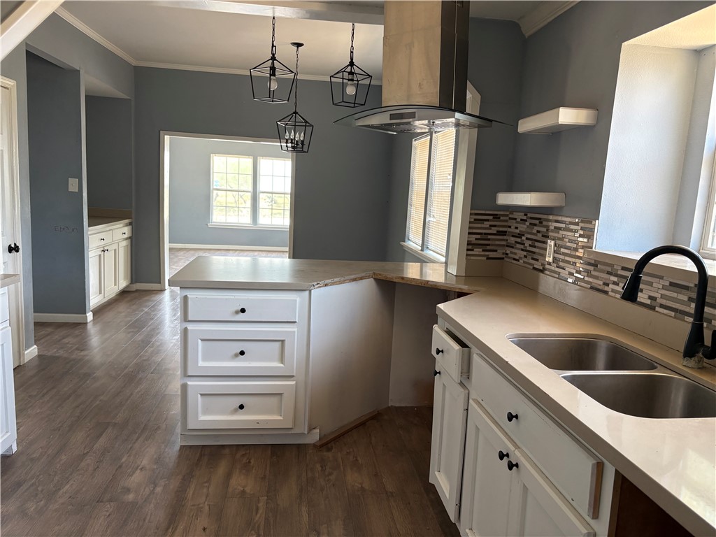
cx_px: 358
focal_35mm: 26
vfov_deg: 53.1
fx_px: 538
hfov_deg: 67.3
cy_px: 268
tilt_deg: -8.8
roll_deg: -3.2
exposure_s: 1/67
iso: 125
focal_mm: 5.96
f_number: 1.6
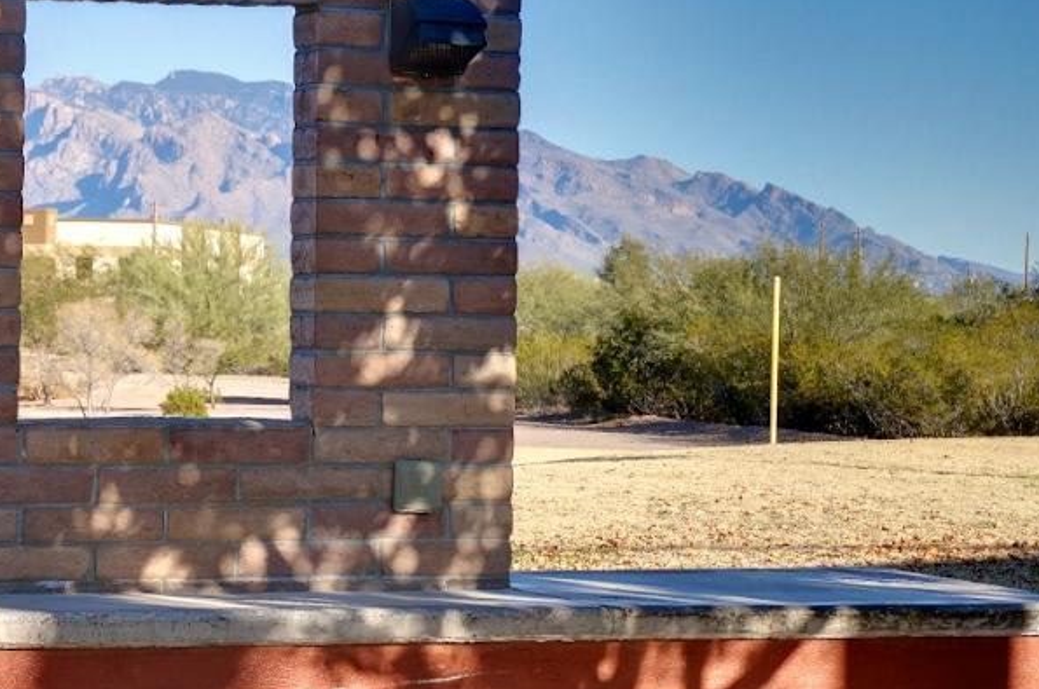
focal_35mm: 129
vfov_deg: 10.6
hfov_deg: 15.8
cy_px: 406
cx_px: 155
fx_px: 3718
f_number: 8
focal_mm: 50
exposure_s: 1/1000
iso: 400
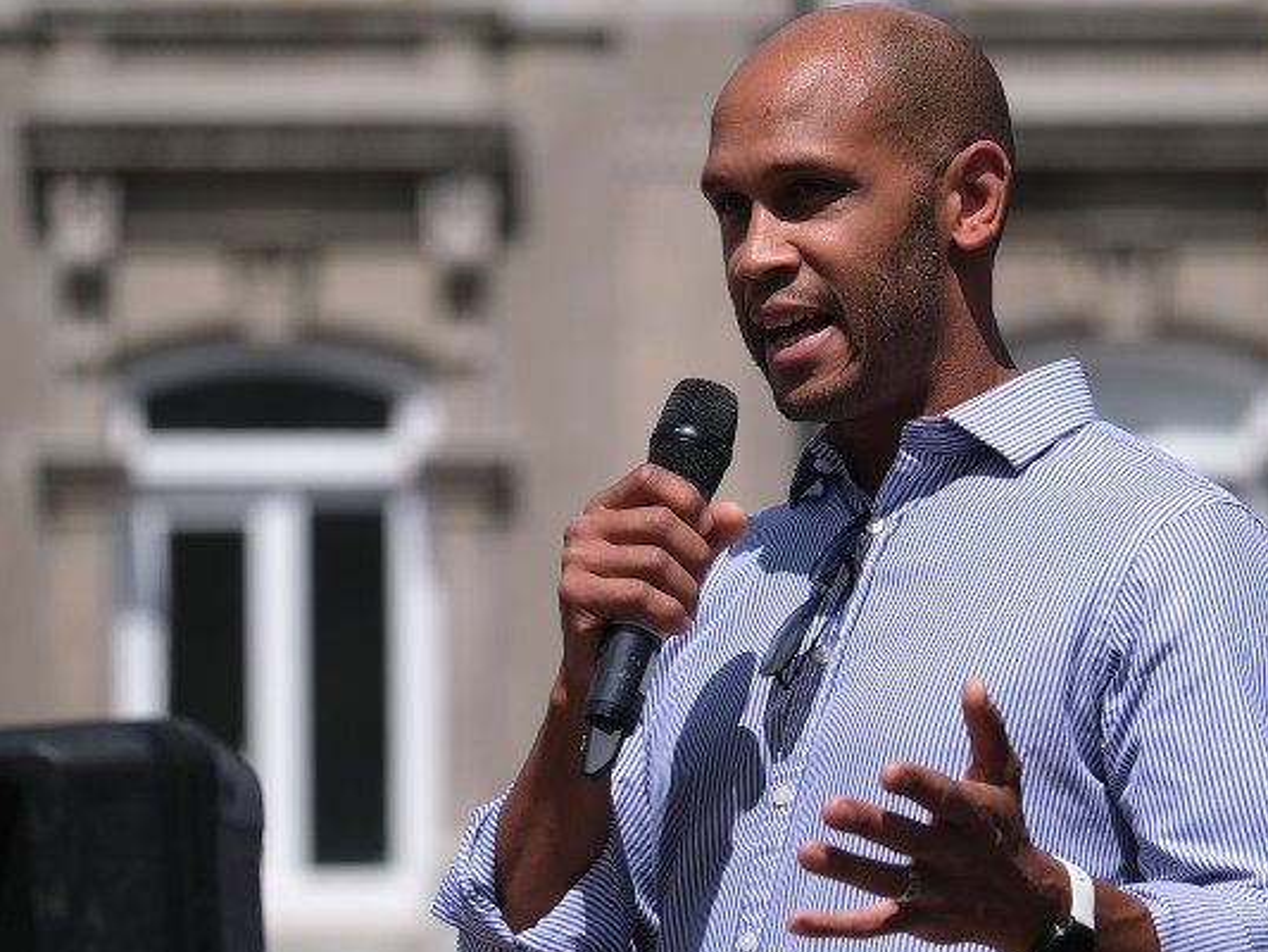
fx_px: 9709
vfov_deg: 5.6
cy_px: 534
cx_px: 754
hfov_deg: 7.5
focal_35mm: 265
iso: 200
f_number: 4
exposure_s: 1/3200
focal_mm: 140
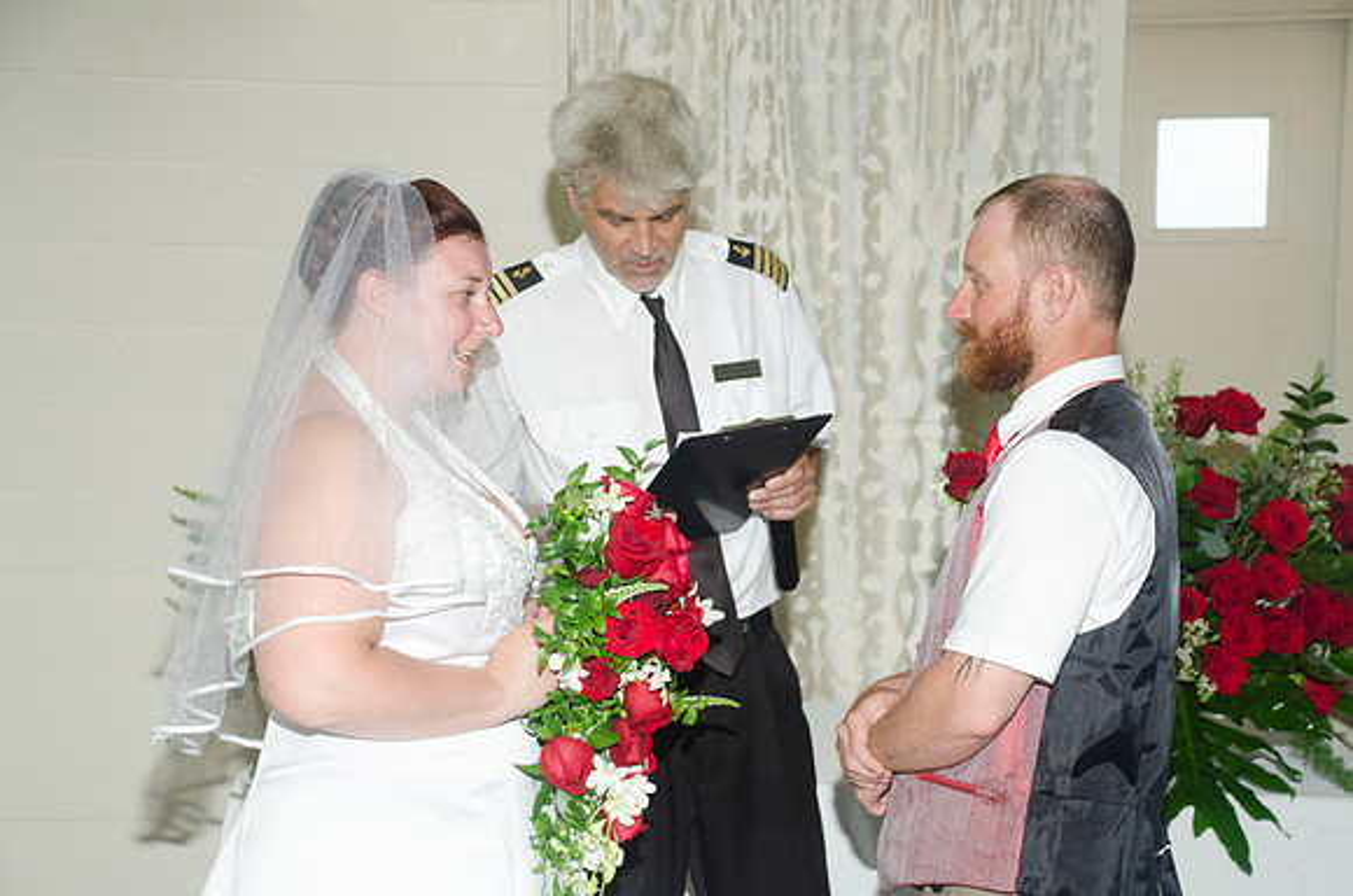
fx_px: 2700
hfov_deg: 28.1
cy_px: 448
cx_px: 676
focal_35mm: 72
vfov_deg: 18.8
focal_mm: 48
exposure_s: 1/250
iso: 400
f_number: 5.6
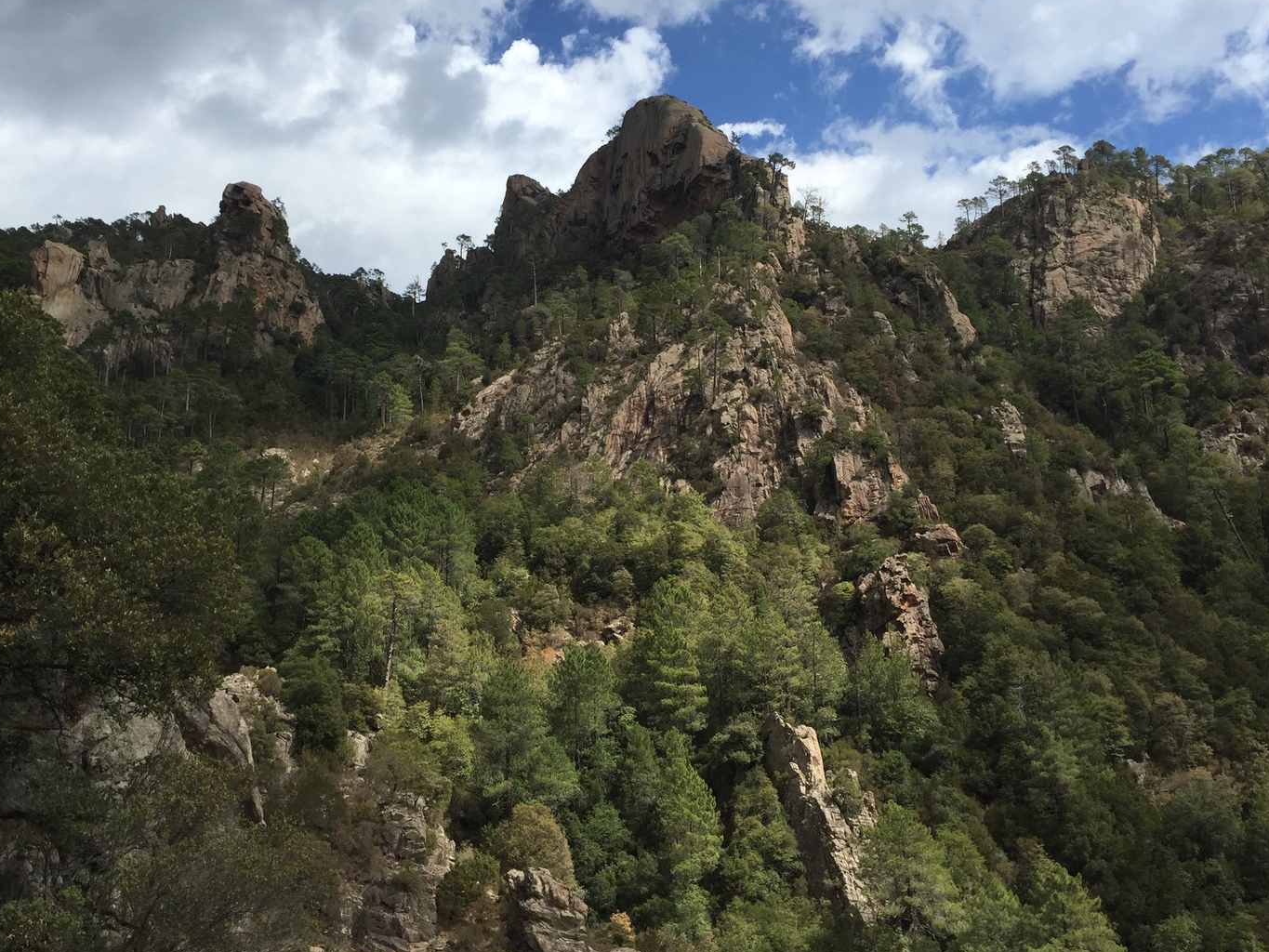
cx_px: 625
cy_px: 430
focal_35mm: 34
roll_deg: +0.9
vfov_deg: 41.8
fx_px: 1247
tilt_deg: +18.8
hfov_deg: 54.0
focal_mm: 4.15
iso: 32
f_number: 2.2
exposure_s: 1/1799
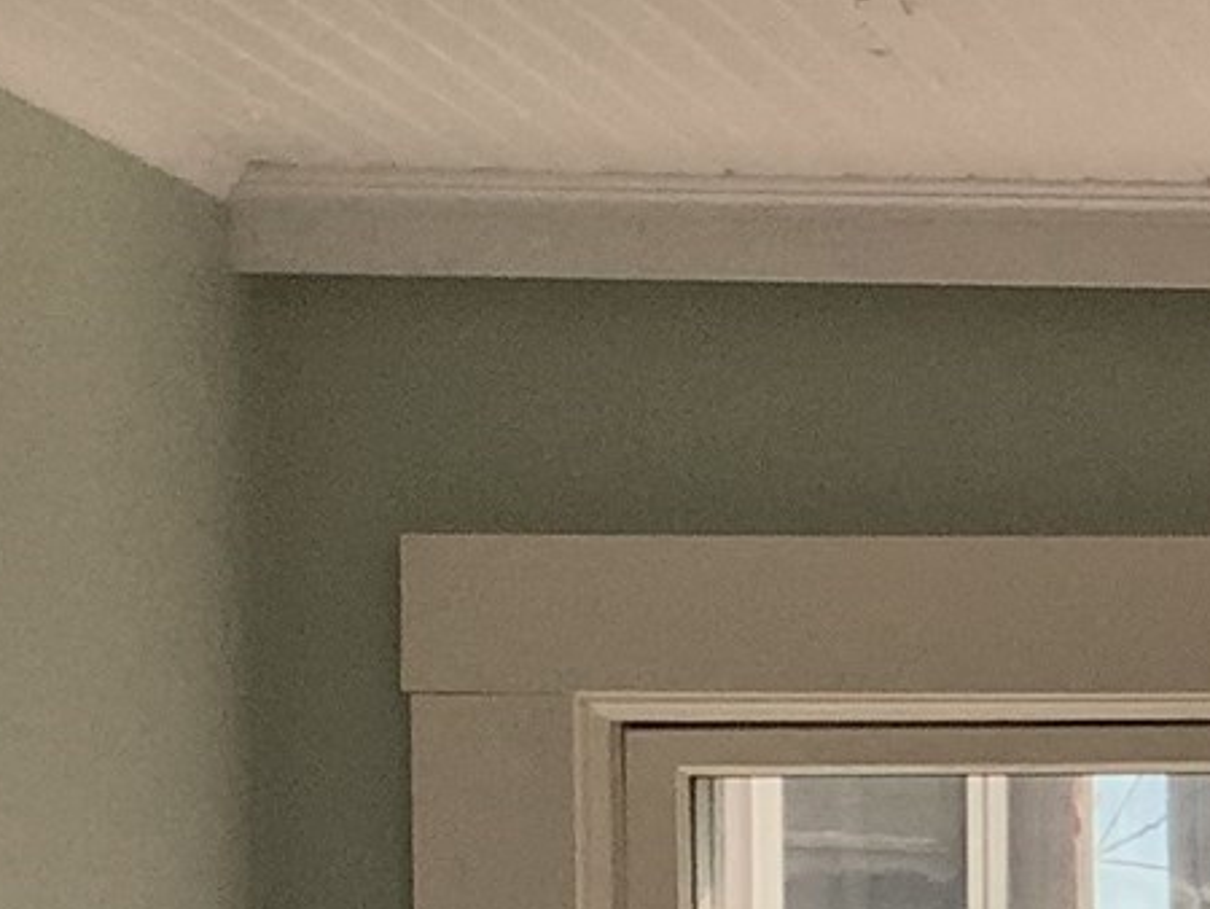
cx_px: 1939
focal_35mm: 141
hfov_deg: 13.1
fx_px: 4931
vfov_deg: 10.3
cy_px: 1269
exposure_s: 1/345
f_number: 2.4
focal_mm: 3.3
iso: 25
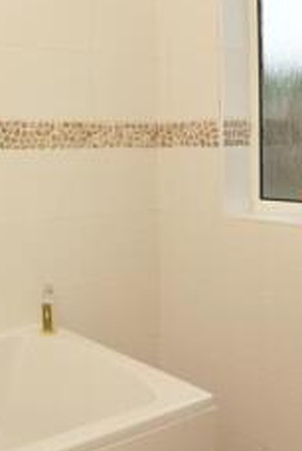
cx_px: -10
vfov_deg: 44.5
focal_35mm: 43
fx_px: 540
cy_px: 137
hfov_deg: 29.0
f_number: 10
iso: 400
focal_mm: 10
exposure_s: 1/200
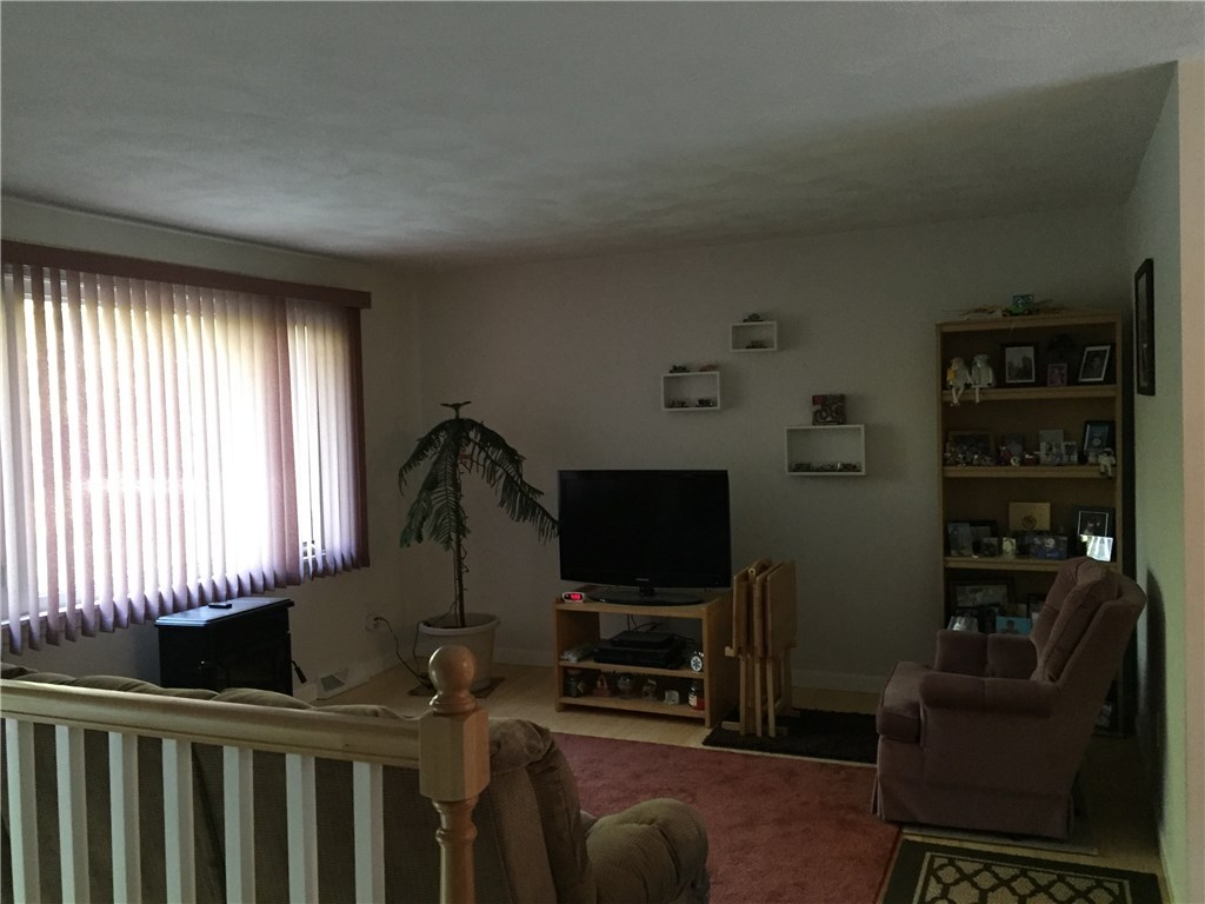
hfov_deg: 61.7
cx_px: 602
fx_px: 1010
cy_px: 452
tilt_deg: -3.3
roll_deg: +1.2
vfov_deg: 48.2
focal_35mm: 29
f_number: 2.2
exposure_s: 1/24
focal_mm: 4.15
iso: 250
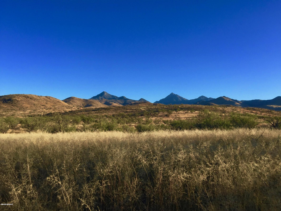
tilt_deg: +4.7
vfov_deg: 48.2
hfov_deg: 61.7
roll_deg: -1.5
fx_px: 235
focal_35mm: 29
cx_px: 140
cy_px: 106
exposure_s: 1/898
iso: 32
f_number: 2.2
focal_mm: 4.15
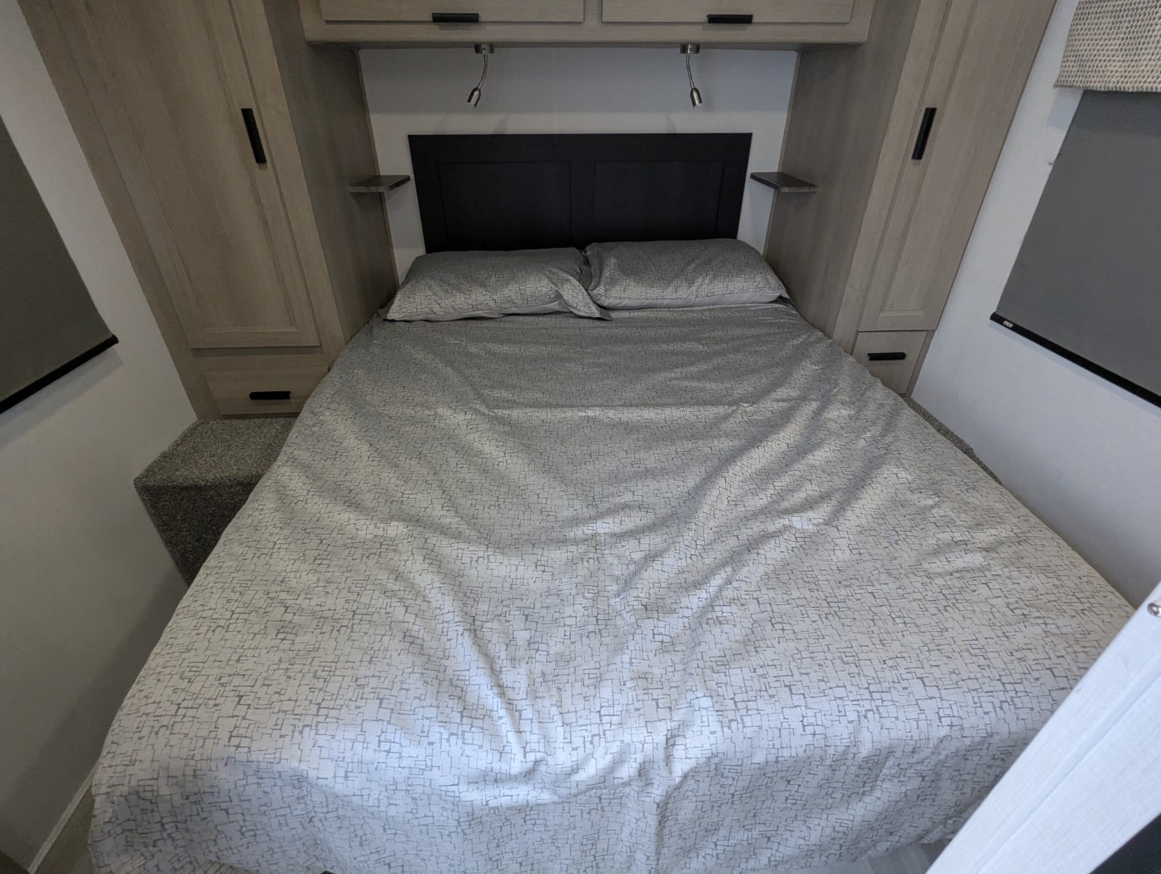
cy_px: 437
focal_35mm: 16
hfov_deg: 94.4
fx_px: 537
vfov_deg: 78.2
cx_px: 580
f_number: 2.2
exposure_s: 1/124
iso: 385
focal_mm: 2.35
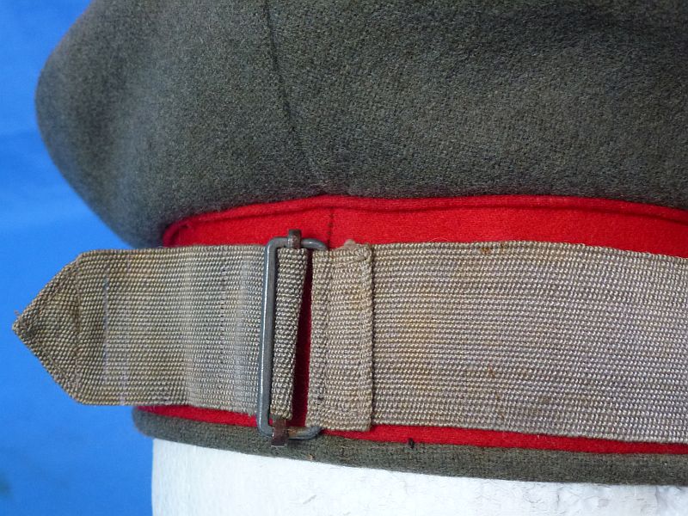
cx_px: 344
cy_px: 258
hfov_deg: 45.8
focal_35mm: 41
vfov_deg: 35.1
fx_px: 815
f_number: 3.9
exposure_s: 1/80
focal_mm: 7.4
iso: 320
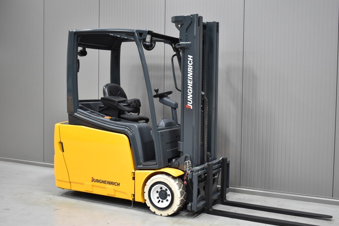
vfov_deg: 29.9
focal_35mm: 45
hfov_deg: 43.6
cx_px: 170
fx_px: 424
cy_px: 113
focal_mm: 30
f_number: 4.2
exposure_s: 1/40
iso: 1250
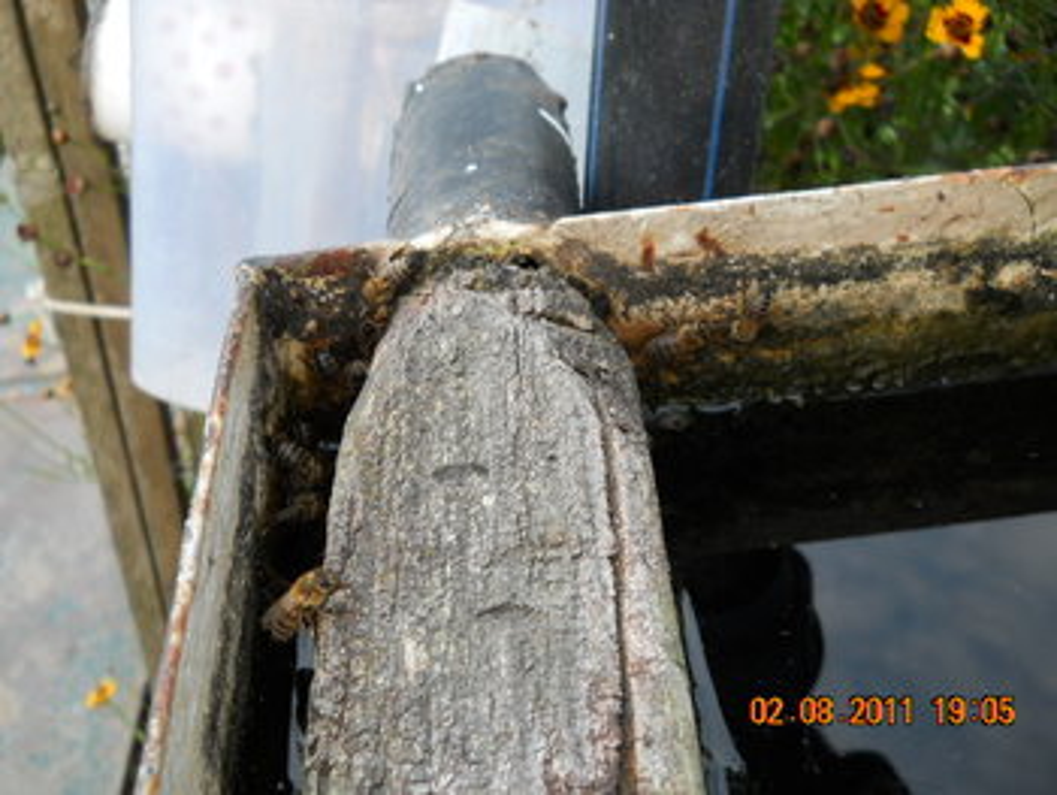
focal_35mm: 41
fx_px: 1253
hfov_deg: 45.7
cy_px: 398
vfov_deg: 35.2
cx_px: 528
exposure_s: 1/30
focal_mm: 6.72
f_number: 3.1
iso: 80
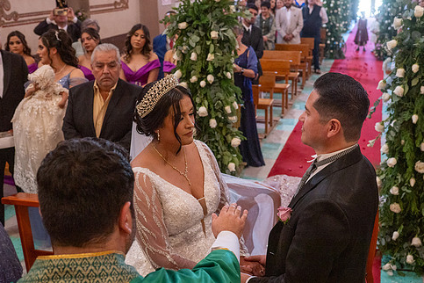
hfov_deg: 46.4
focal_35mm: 42
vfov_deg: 31.8
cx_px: 229
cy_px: 162
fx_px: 495
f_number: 5
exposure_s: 1/100
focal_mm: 35
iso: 2500
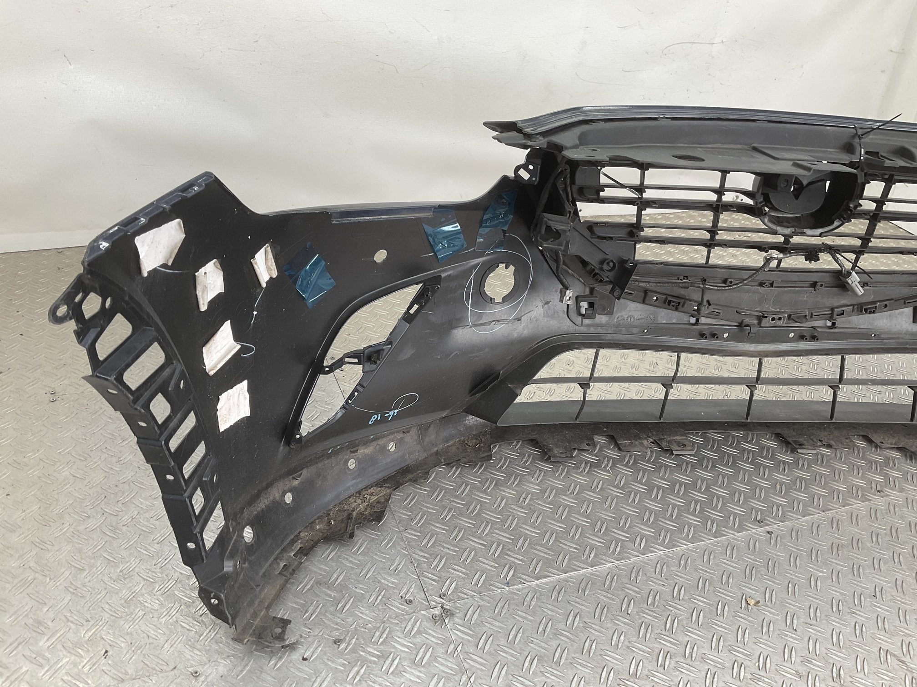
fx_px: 768
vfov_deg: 48.2
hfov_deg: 61.7
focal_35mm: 29
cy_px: 344
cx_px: 458
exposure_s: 1/100
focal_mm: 3
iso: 25
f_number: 1.8
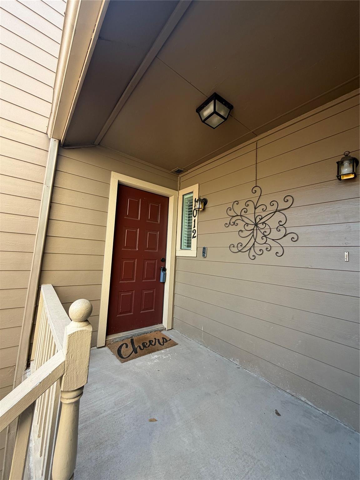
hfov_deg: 85.7
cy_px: 240
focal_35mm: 14
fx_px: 194
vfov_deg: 102.1
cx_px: 180
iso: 100
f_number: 2.2
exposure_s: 1/121
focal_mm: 2.22
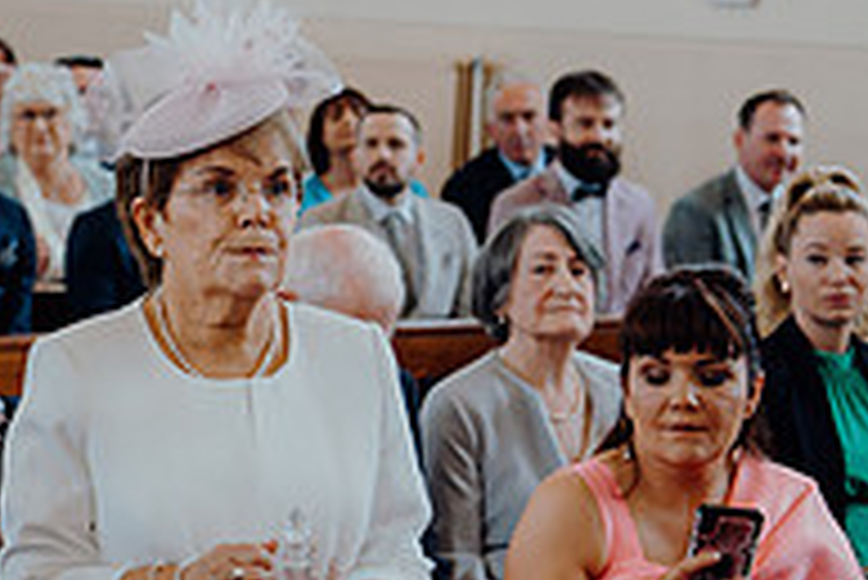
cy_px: 456
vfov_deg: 10.2
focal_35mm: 135
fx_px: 3257
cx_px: -99
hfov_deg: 14.8
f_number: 2.8
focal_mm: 45
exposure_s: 1/200
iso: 500
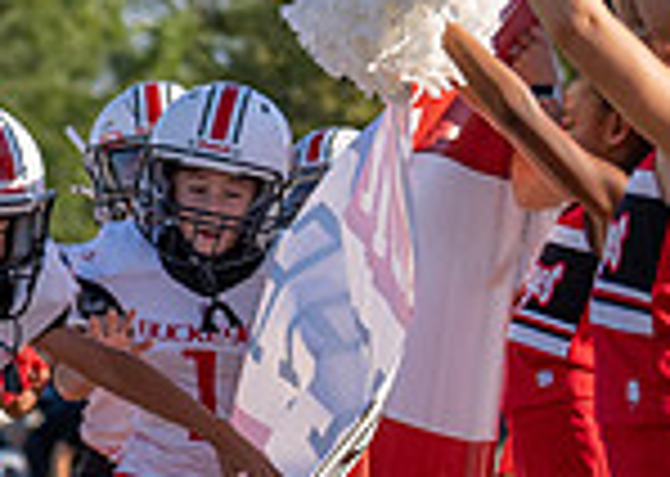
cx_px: -616
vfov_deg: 3.7
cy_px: 647
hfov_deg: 5.1
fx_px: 7335
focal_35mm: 386
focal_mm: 70
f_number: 2.8
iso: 100
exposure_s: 1/2000
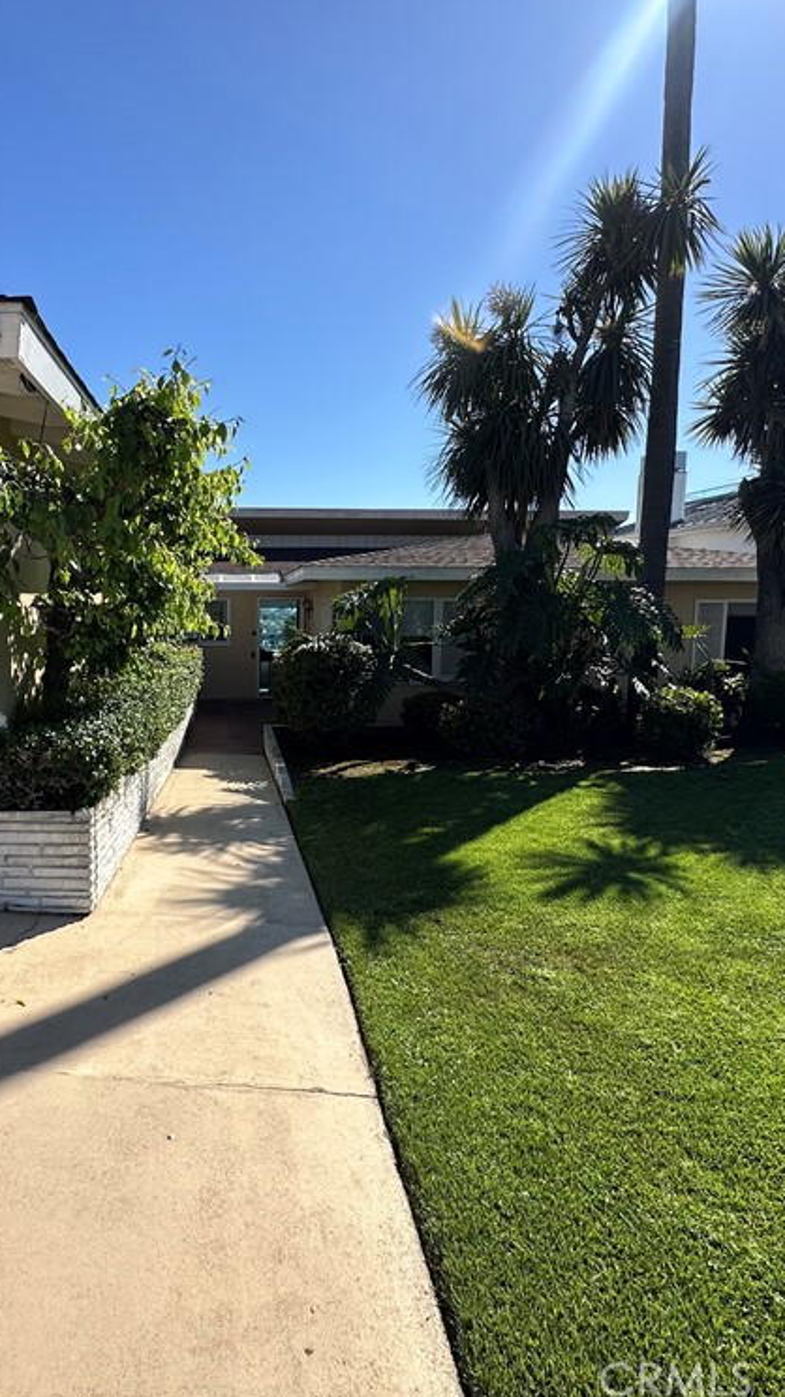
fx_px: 778
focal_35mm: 21
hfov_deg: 51.9
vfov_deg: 83.9
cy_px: 685
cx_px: 227
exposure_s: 1/1689
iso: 50
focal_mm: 2.22
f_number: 2.2
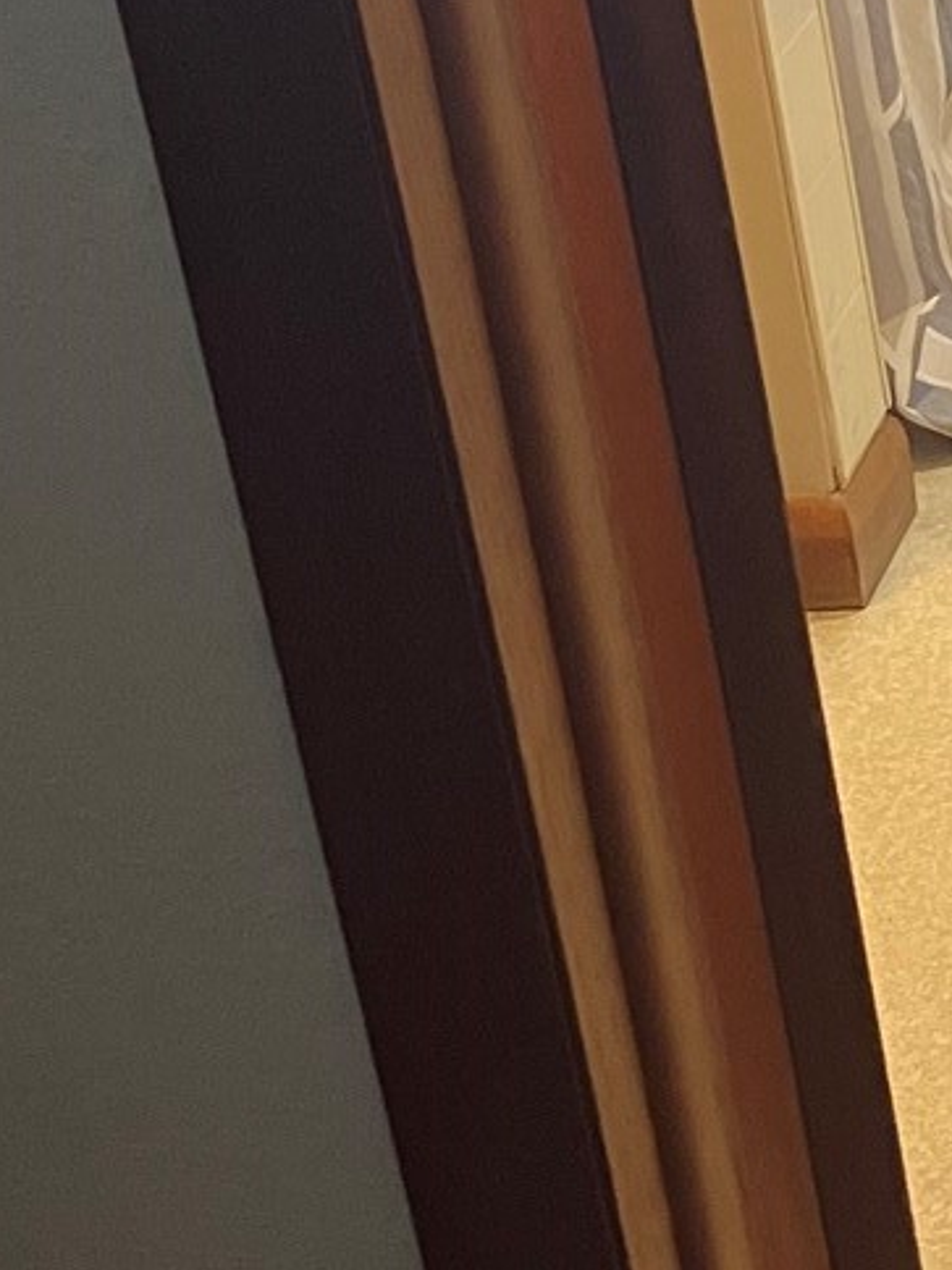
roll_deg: +5.4
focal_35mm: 111
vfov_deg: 17.6
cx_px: 1563
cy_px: 307
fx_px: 4070
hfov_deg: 12.5
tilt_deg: -24.4
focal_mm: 3.99
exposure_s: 1/60
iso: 125
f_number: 1.8
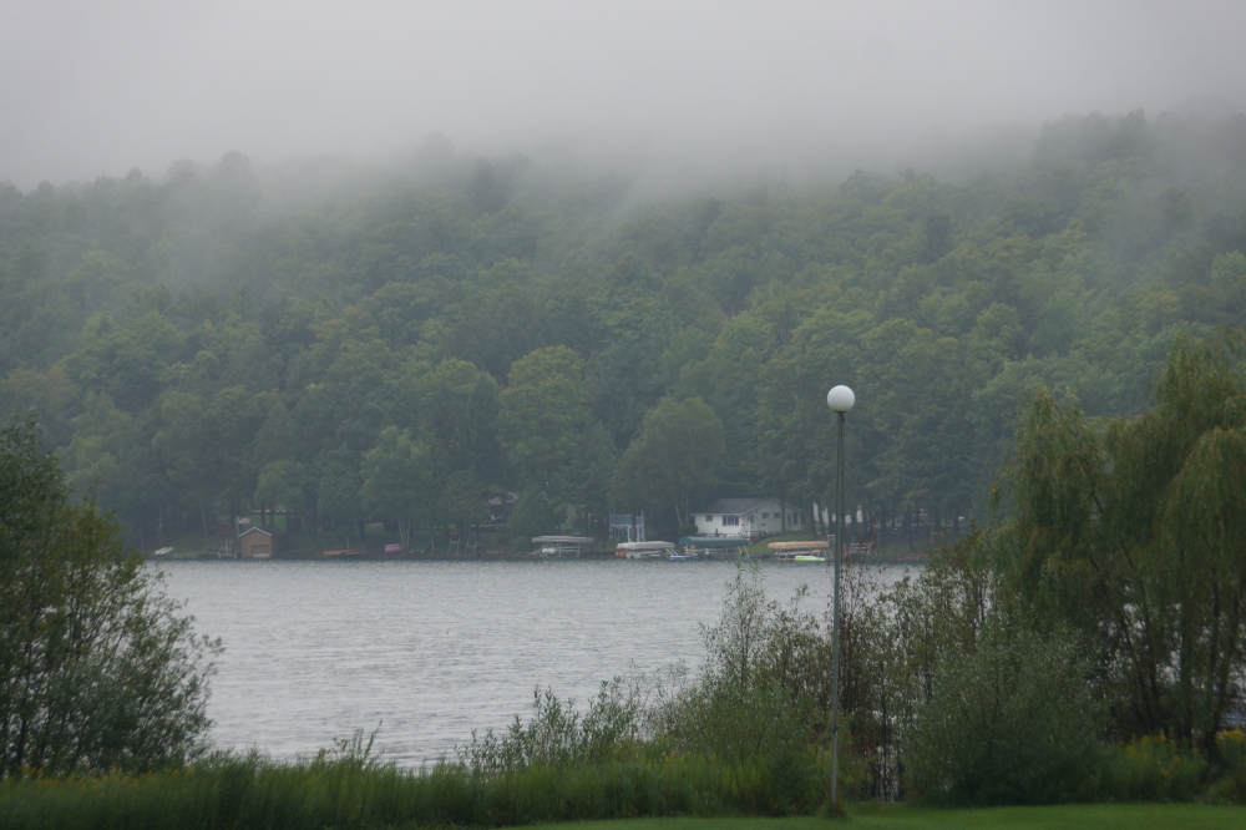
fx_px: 4671
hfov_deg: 15.2
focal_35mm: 135
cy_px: 415
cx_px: 623
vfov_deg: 10.2
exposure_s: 1/160
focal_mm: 90
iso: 200
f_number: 5.6
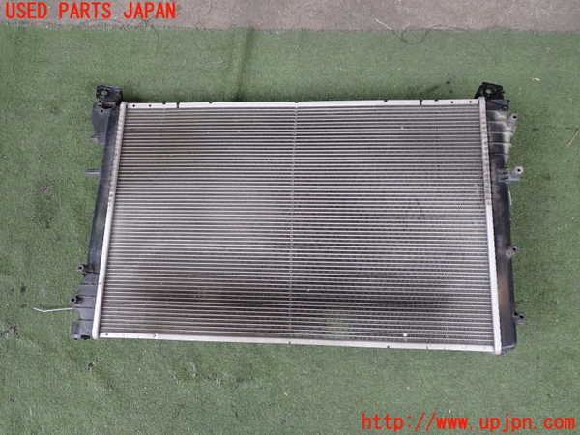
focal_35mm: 30
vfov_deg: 46.8
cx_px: 290
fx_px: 503
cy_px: 218
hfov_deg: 60.0
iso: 160
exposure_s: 1/125
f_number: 2.3
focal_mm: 5.4
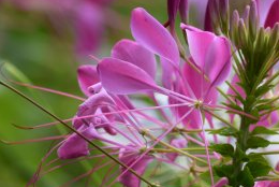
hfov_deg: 4.3
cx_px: 276
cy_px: 127
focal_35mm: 476
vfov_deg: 2.9
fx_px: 3694
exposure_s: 1/160
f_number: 9
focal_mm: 135
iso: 400
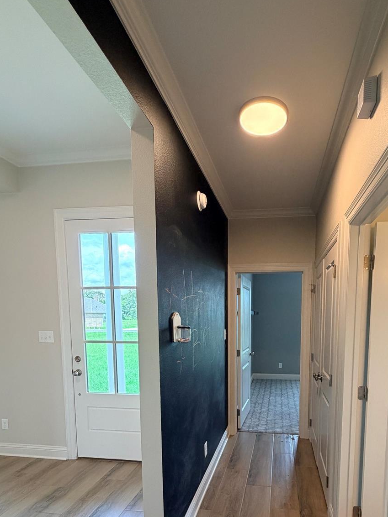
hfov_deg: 67.5
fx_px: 284
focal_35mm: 19
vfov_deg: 81.8
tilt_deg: -6.5
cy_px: 345
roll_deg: -0.8
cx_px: 246
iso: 250
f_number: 2.2
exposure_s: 1/120
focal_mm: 2.22
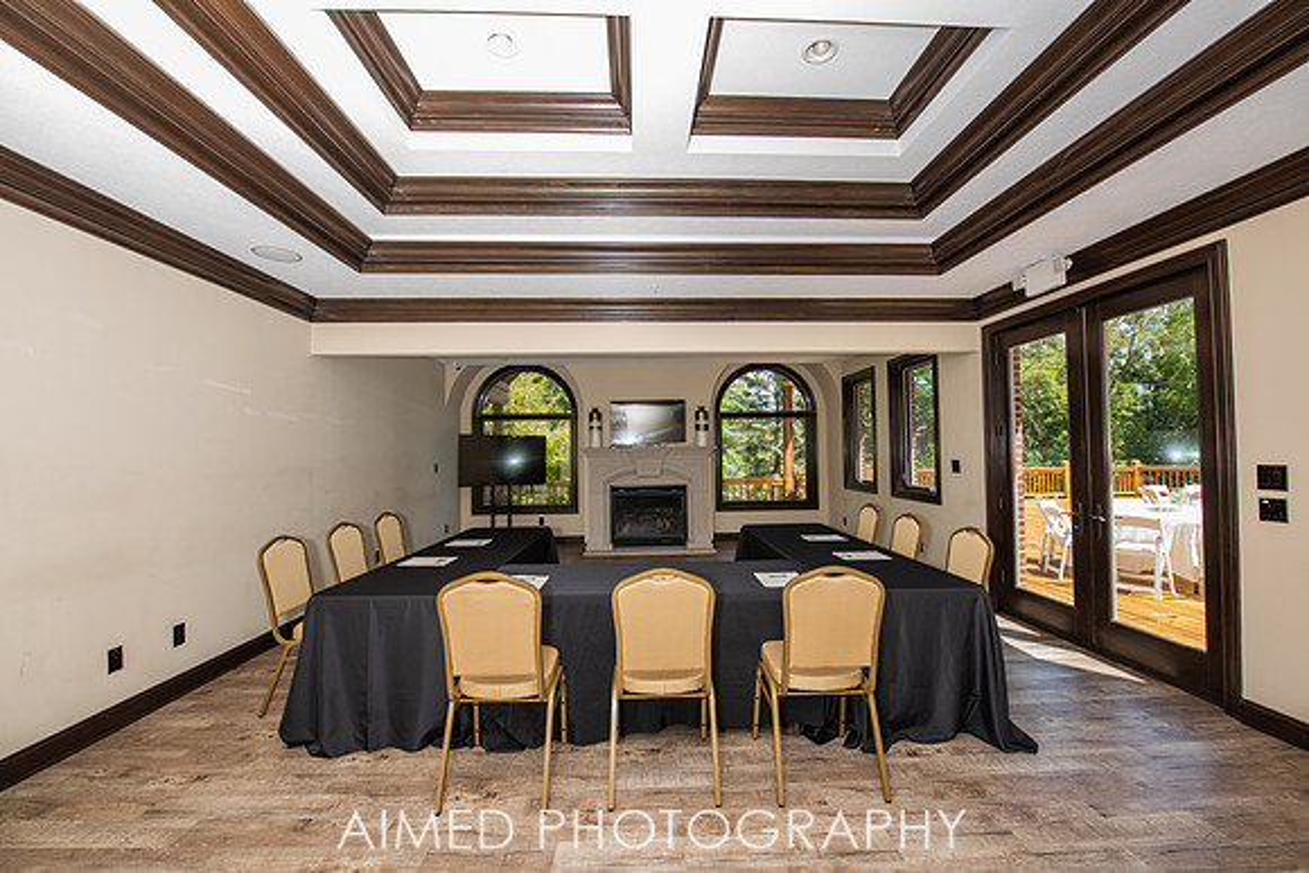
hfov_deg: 104.2
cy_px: 436
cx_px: 654
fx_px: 509
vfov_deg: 81.2
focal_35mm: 14
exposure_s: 1/200
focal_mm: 14
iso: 800
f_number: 8
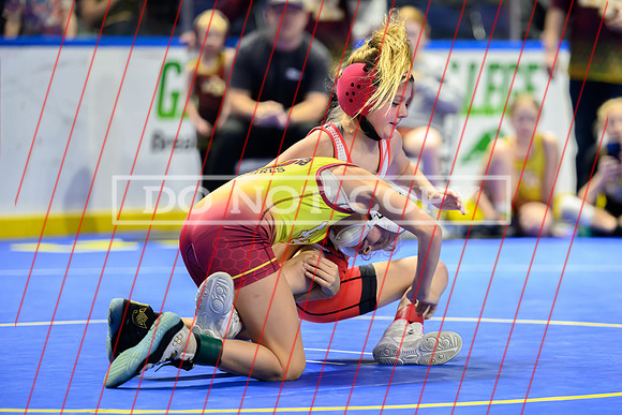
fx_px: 3163
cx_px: 379
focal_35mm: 183
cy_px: 196
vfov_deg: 7.5
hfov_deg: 11.2
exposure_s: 1/800
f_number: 2.8
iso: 6400
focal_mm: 145
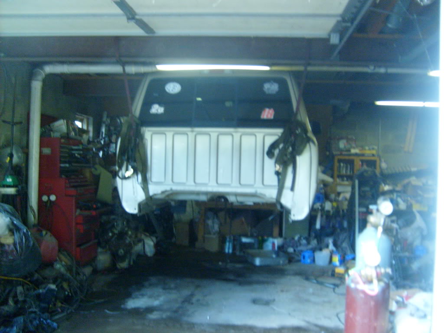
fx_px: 449
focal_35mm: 35
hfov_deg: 52.6
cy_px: 166
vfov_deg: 40.7
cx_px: 222
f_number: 2.8
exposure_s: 1/20
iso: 200
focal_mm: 5.8
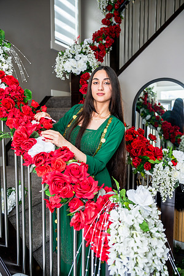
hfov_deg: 46.4
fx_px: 215
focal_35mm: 28
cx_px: 92
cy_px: 138
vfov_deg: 65.5
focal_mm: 28
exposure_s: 1/200
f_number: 2.8
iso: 800
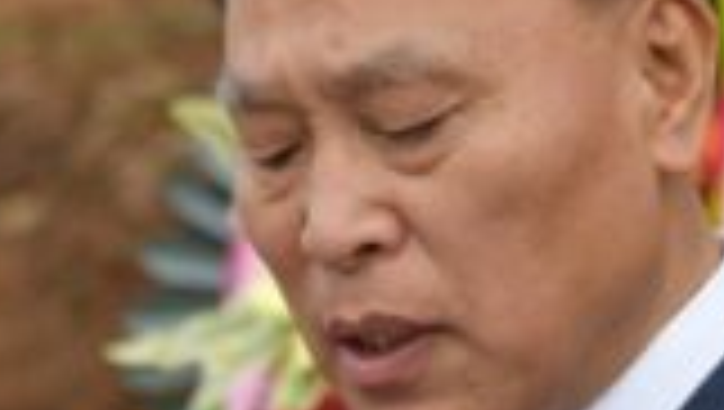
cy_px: 482
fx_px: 23967
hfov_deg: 1.7
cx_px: 432
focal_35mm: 1247
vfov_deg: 1.0
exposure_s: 1/320
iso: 320
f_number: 9
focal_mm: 300
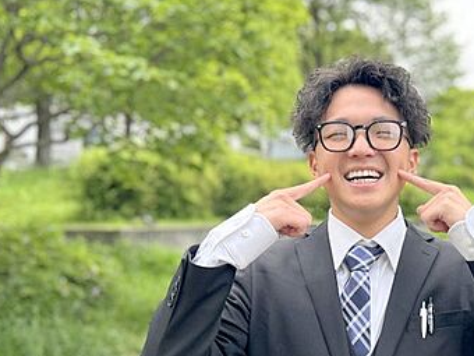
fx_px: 671
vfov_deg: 29.6
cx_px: 360
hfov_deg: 37.9
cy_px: 209
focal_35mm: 49
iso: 50
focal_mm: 5.7
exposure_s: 1/753
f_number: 1.5
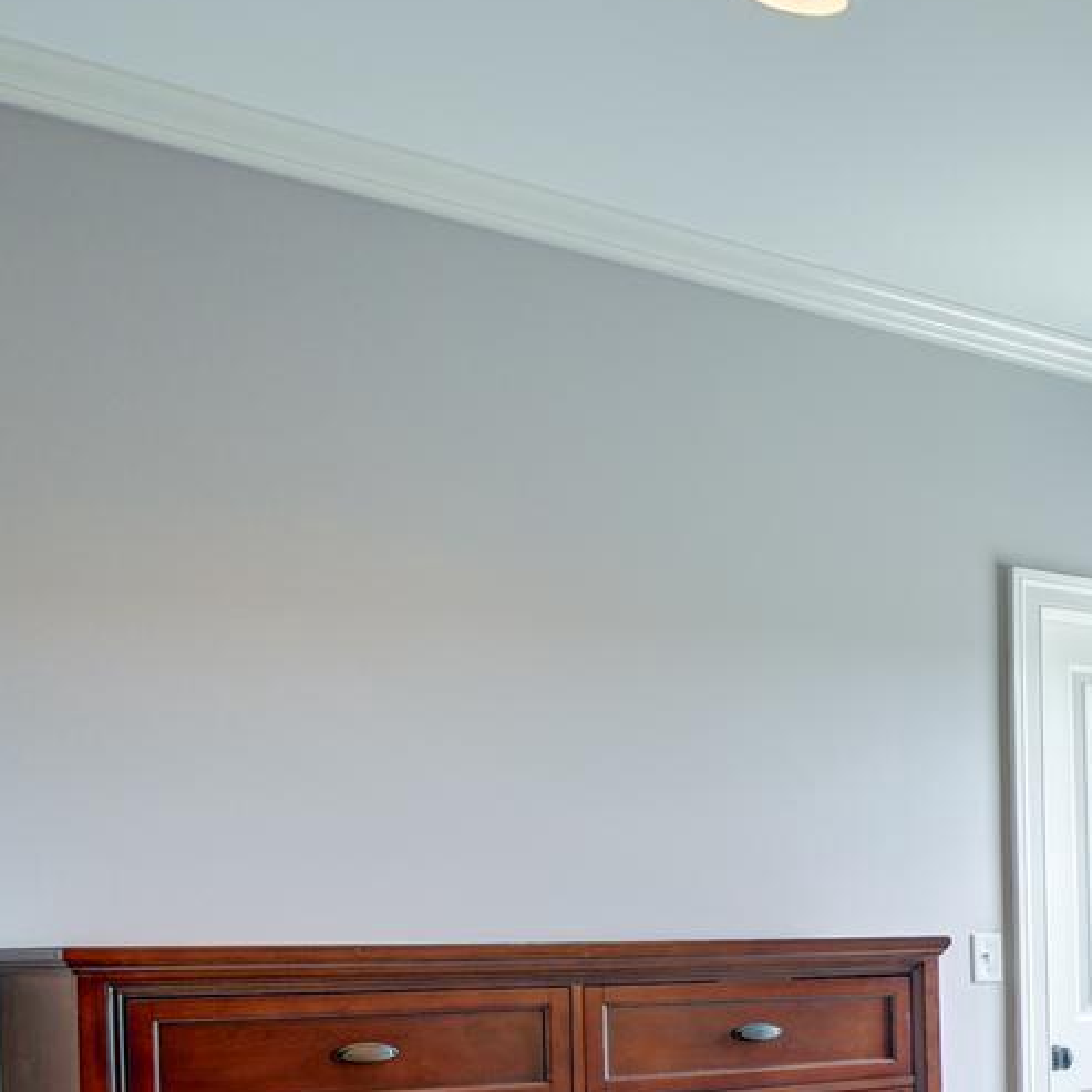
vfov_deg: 31.0
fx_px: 1892
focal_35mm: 53
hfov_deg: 22.8
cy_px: 949
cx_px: 1825
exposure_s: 1/8
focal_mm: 15
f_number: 8
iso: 200
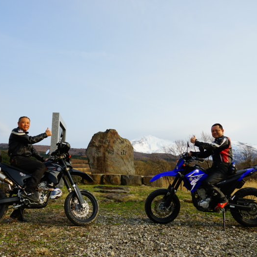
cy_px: 129
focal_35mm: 31
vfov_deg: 52.5
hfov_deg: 52.4
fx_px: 260
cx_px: 110
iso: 100
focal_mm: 24
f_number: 9.5
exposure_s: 1/125
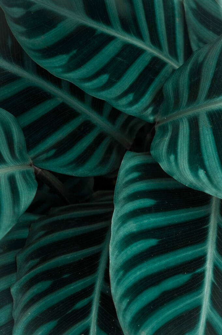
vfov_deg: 24.6
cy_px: 168
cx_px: 111
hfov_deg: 16.5
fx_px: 764
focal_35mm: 82
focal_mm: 55
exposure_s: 1/60
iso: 100
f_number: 5.6
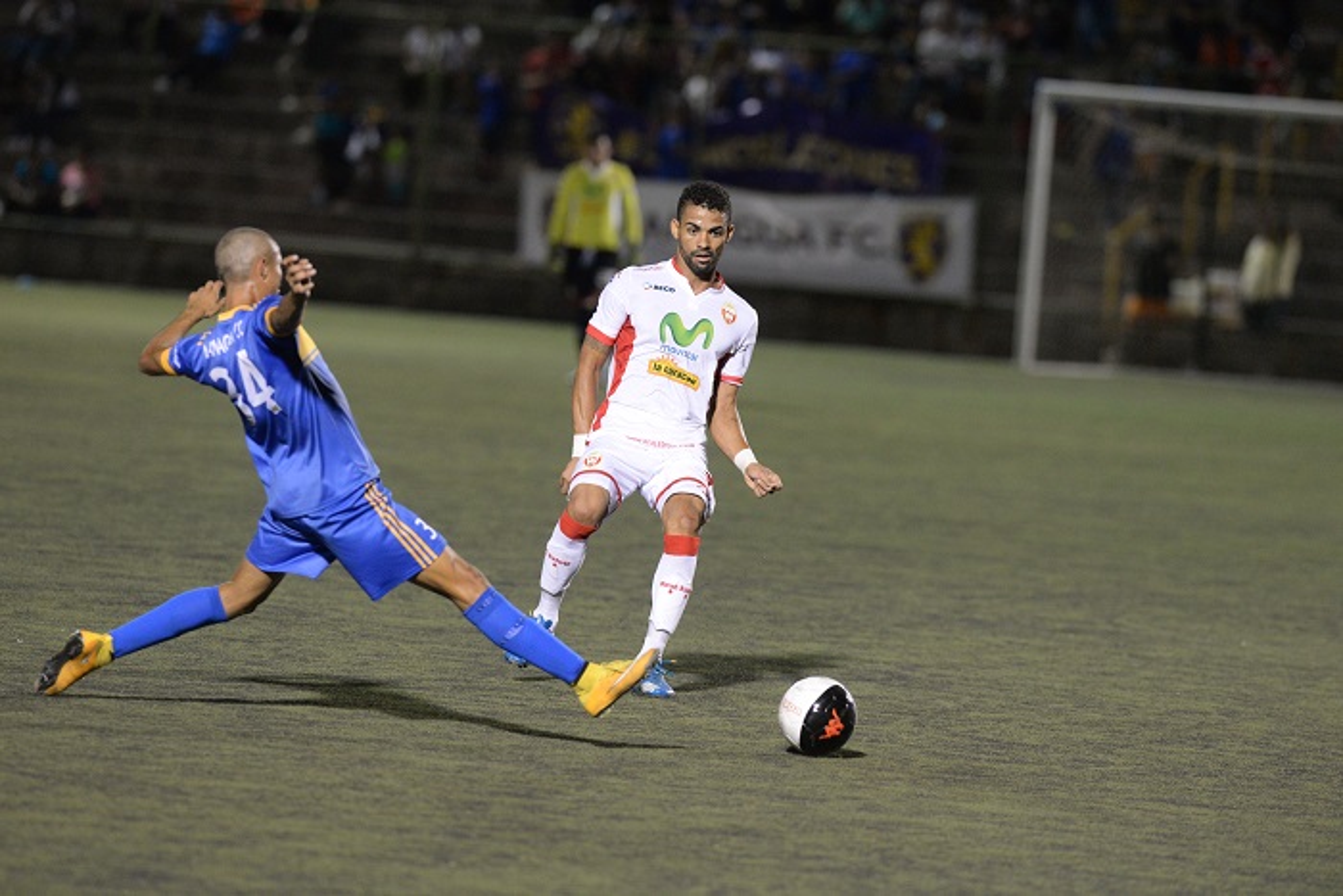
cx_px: 672
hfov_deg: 6.9
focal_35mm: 300
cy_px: 448
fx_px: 11193
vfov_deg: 4.6
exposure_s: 1/800
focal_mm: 300
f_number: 4
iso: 4000
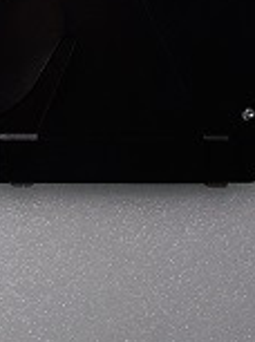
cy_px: 51
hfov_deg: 18.0
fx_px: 750
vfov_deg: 25.1
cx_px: -76
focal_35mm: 76
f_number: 5.4
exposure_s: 1/15
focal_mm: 5.2
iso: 100
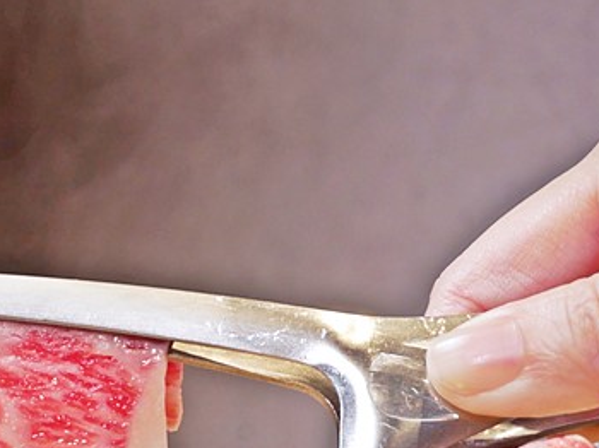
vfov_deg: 7.1
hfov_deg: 9.4
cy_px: 611
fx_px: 3562
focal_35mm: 206
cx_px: -246
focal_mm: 36
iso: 250
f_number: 5.6
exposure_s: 1/80
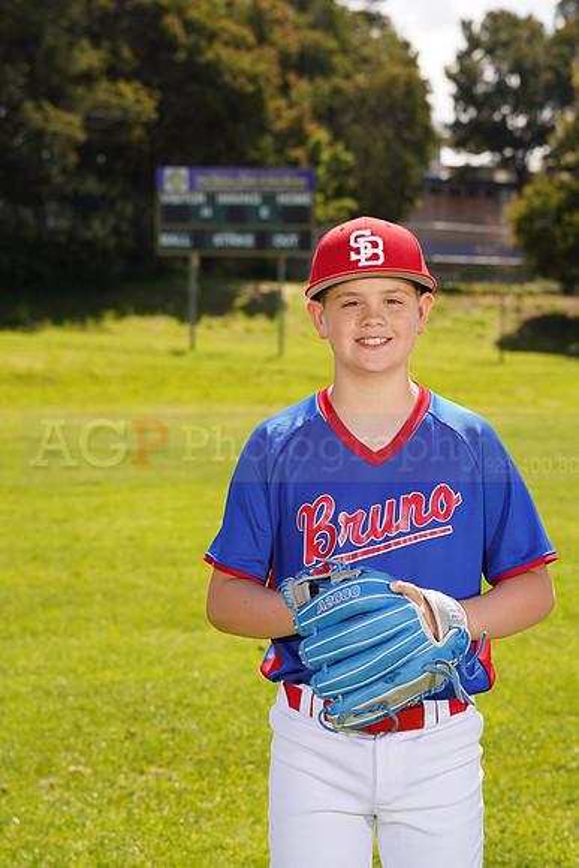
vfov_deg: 20.4
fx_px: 2411
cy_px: 434
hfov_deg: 13.7
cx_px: 290
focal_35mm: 100
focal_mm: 100
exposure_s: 1/160
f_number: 9
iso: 100
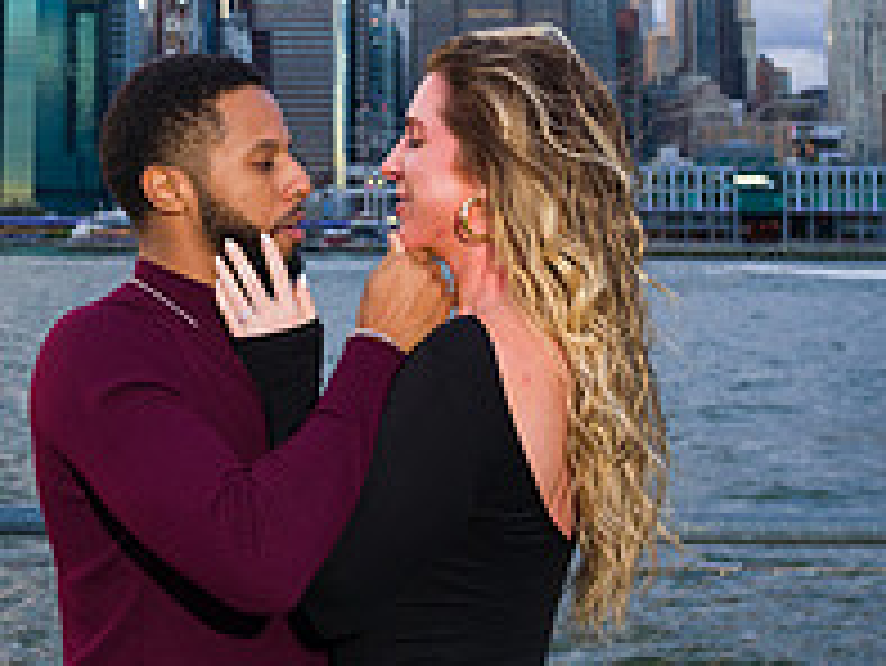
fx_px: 1742
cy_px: 25
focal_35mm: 68
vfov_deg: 21.0
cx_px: 189
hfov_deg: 28.0
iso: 250
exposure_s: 1/200
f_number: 4
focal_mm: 24
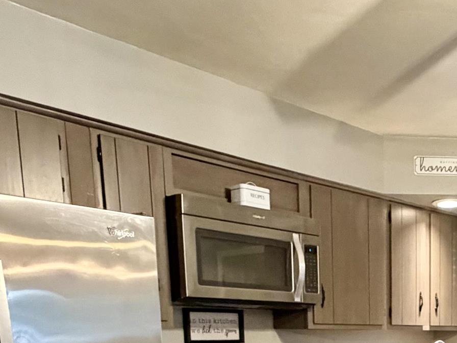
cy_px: 447
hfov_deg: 36.8
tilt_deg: -9.8
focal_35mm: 48
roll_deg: -0.2
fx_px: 634
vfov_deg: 25.9
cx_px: 424
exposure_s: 1/60
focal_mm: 2.22
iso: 800
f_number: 2.2
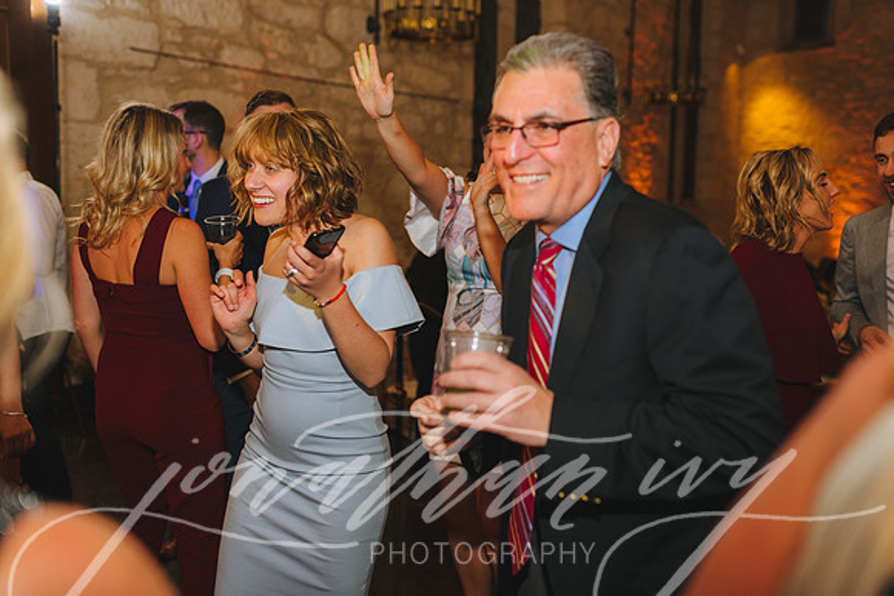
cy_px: 298
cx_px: 447
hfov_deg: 54.4
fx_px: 869
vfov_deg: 37.9
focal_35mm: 35
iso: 800
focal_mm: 35
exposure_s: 1/200
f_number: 2.5
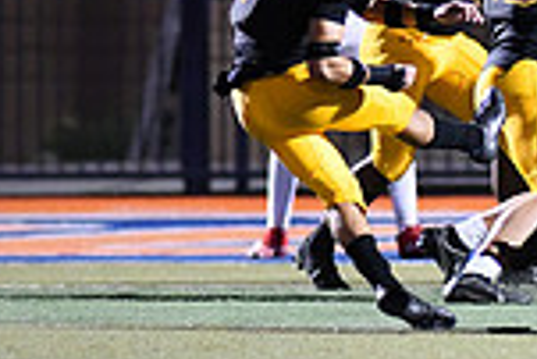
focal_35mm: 1155
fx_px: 17245
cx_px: 576
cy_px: 151
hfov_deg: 1.8
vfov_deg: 1.2
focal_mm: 300
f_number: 2.8
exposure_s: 1/1000
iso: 7200
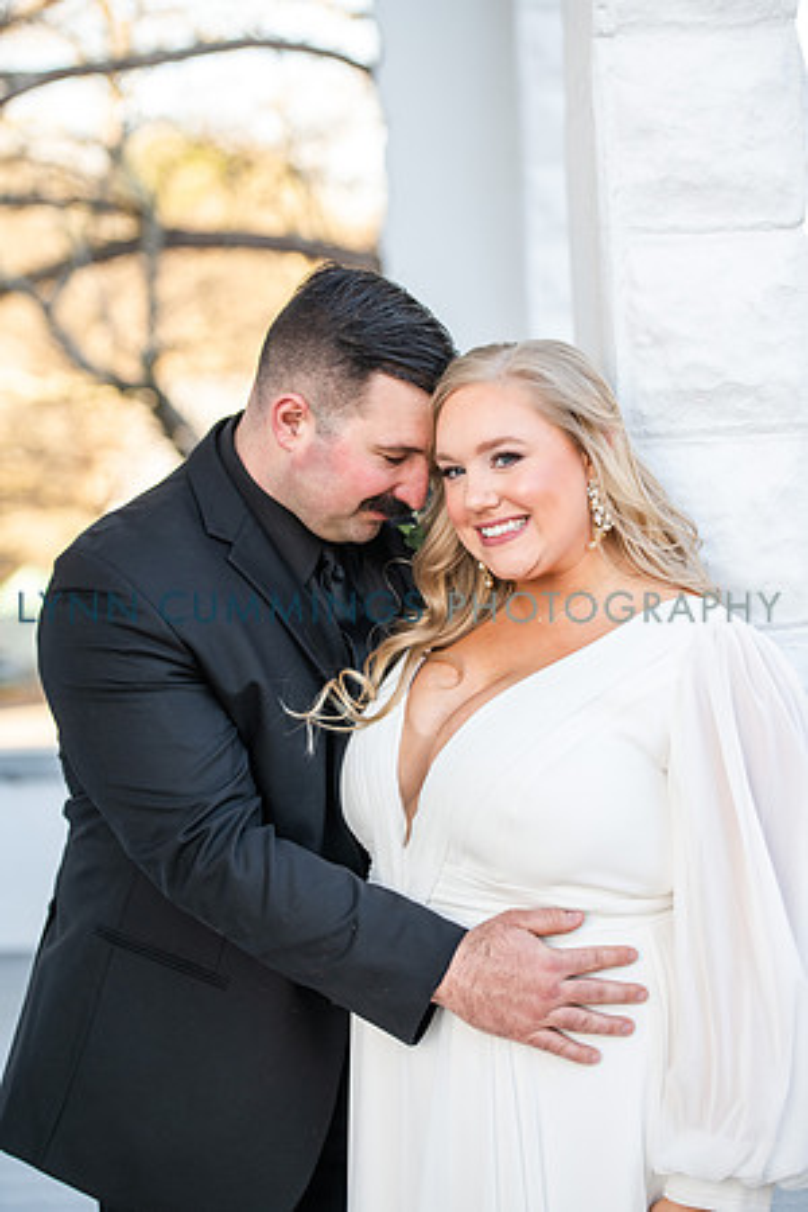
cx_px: 404
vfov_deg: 23.6
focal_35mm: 86
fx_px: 2895
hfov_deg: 15.9
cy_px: 606
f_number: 3.2
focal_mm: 86
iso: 200
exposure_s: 1/250
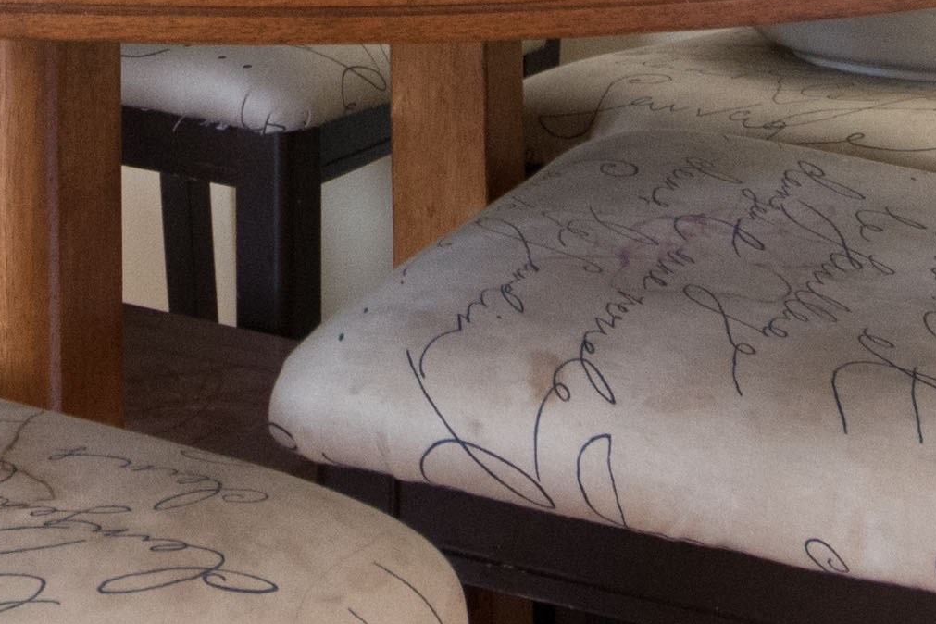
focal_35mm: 89
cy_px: -501
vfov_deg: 13.7
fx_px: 2314
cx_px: 89
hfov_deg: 22.3
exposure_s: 1/15
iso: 800
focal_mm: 10
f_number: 3.5
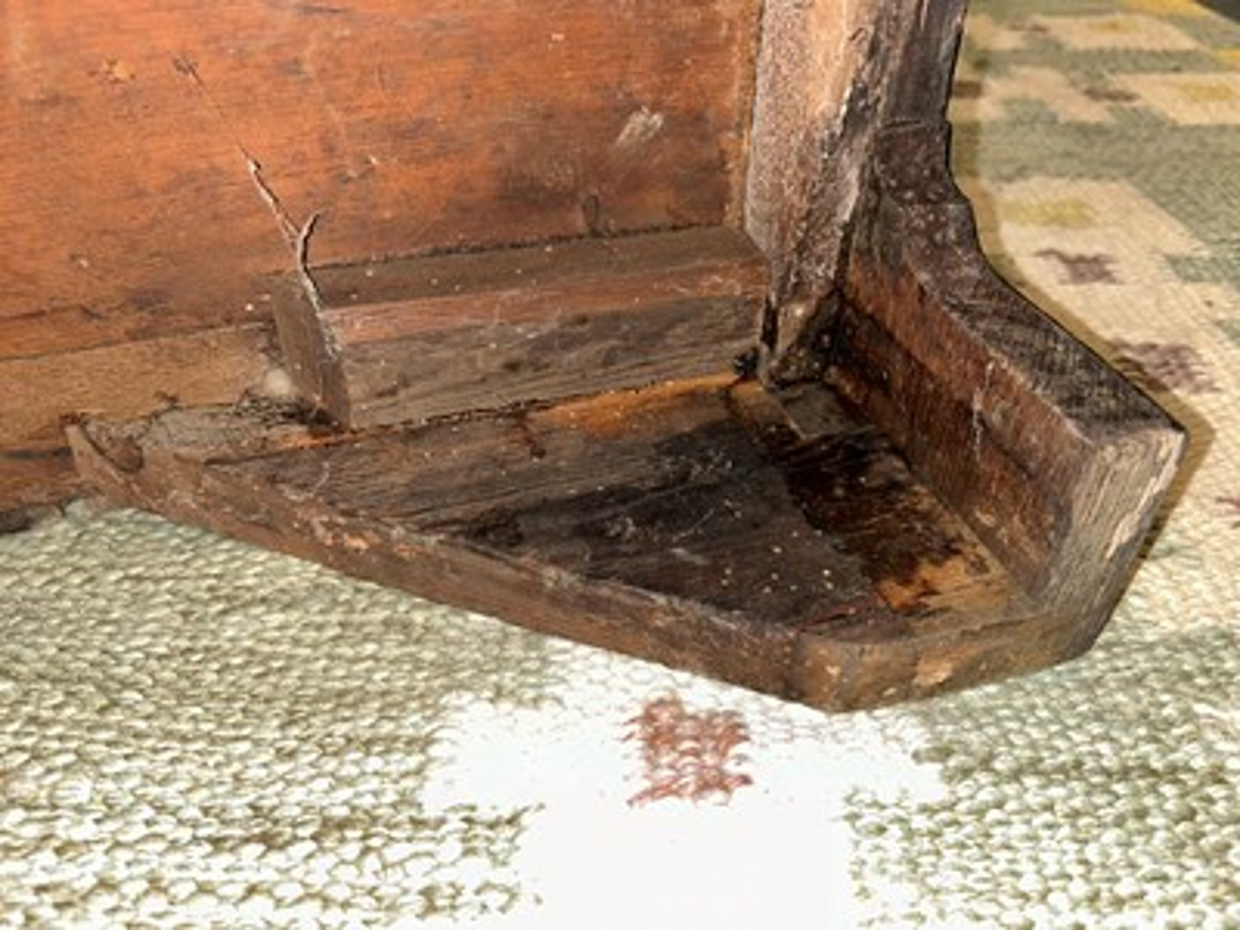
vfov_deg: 53.1
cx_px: 620
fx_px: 931
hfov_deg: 67.3
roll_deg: -1.1
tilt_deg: -37.1
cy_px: 465
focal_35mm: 26
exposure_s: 1/47
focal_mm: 5.7
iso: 50
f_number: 1.5
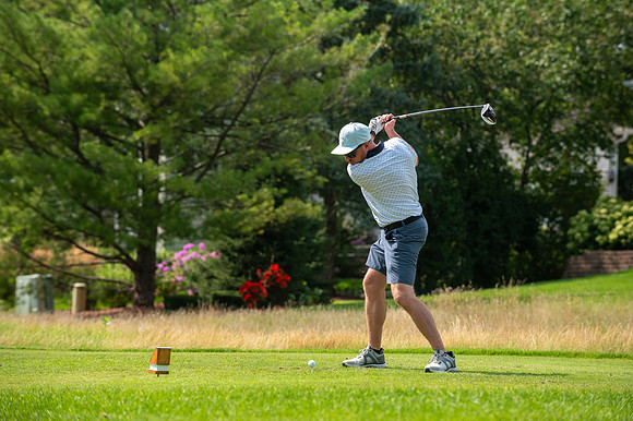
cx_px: 316
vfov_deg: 6.9
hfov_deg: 10.3
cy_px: 210
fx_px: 3518
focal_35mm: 200
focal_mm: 200
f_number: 5
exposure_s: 1/2000
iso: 250
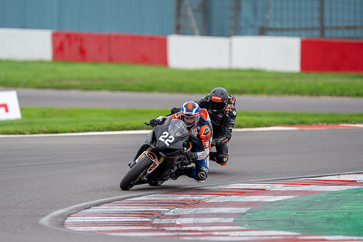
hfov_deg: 3.4
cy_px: 121
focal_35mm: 601
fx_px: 6057
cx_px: 182
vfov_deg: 2.3
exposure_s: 1/400
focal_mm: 600
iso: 320
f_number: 4.5
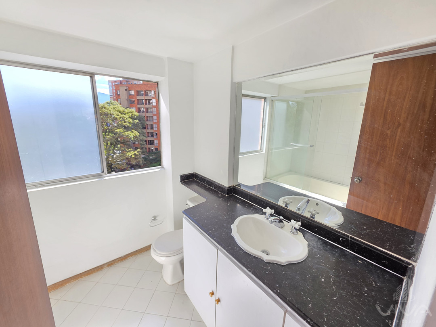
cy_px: 164
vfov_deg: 89.9
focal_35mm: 13
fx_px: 164
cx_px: 218
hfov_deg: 106.2
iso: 25
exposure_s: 1/120
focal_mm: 2.2
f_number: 1.9
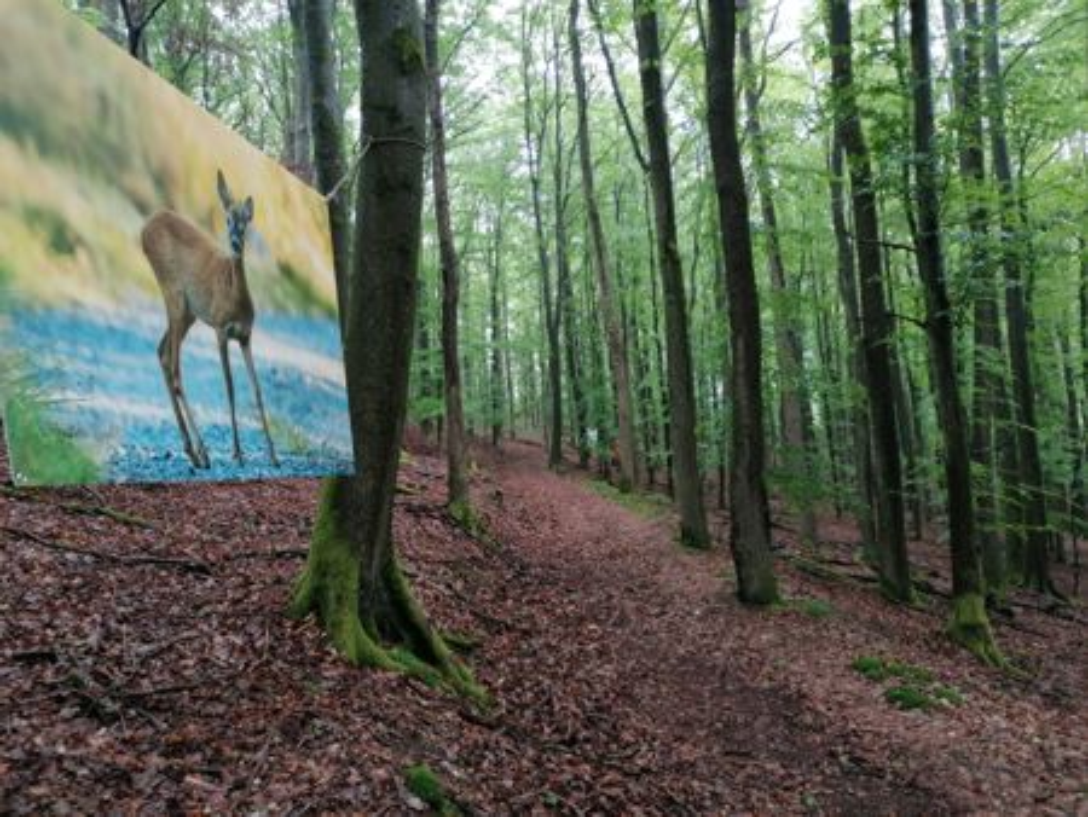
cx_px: 544
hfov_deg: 65.3
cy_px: 408
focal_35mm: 27
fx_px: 849
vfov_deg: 51.4
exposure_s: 1/50
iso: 64
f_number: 1.8
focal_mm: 4.75
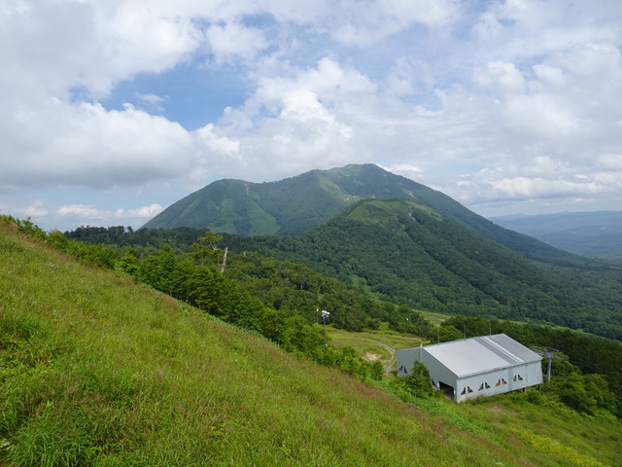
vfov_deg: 56.8
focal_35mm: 24
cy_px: 234
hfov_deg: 71.6
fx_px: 431
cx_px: 311
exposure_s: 1/1000
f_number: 3.5
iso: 80
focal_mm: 4.25
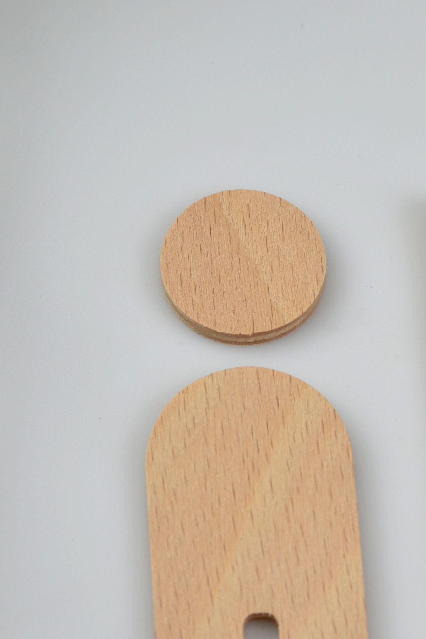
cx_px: 384
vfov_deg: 11.2
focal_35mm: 183
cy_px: 451
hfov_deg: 7.5
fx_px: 3248
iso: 200
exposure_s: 1/125
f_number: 5.6
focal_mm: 50
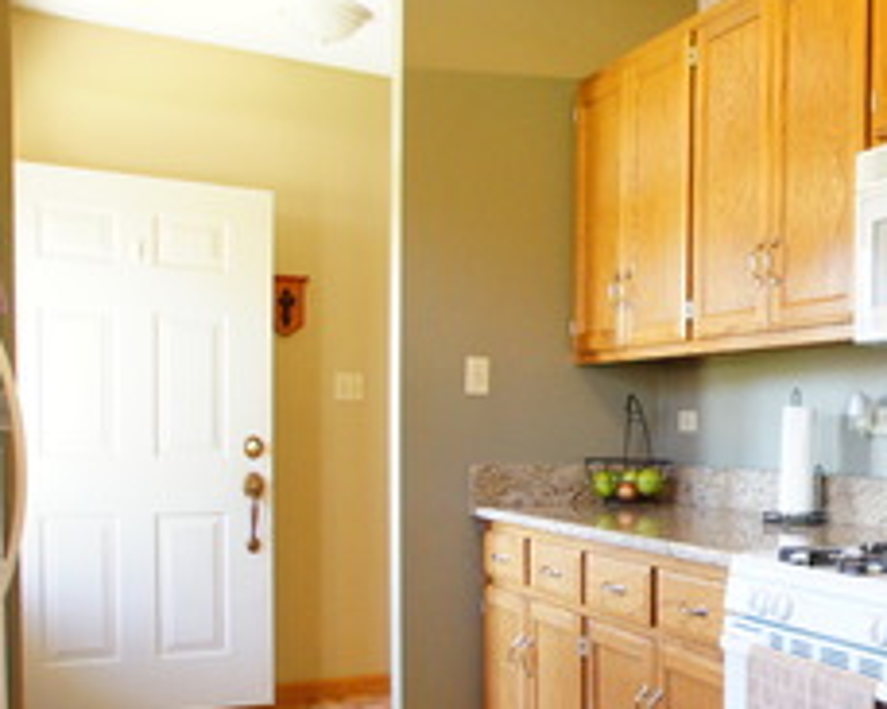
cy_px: 478
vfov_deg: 34.3
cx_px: 957
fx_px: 1137
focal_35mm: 43
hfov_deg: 36.6
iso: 1600
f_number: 4.5
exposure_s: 1/50
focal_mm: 11
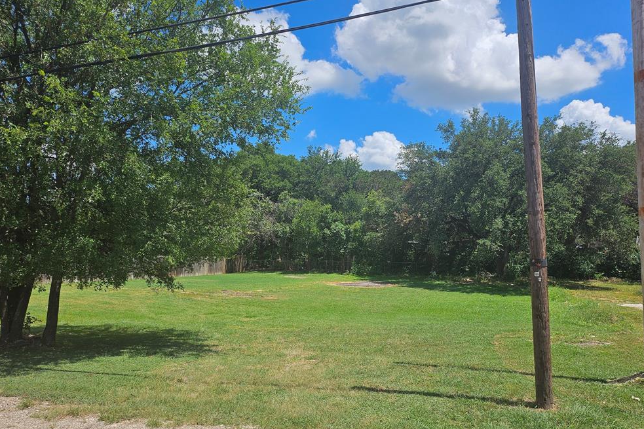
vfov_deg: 49.4
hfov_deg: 69.4
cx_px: 324
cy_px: 240
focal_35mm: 26
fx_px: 465
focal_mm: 5
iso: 50
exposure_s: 1/4579
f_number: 1.8
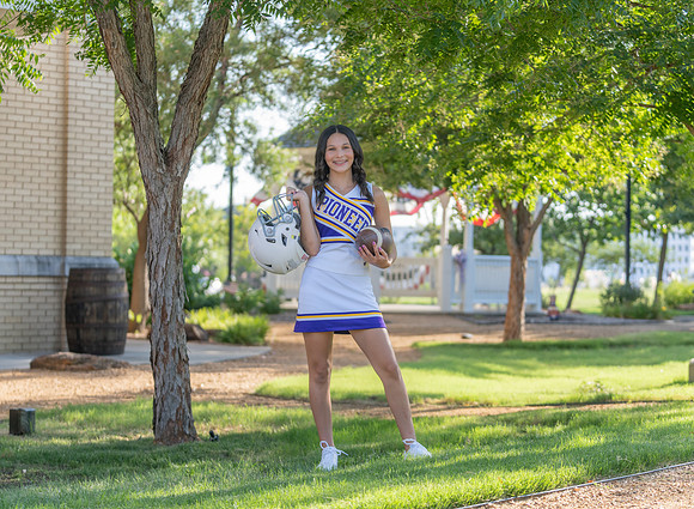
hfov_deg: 24.4
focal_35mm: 81
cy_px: 262
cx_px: 345
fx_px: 1604
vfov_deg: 18.0
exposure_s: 1/320
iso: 100
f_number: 2.8
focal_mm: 70
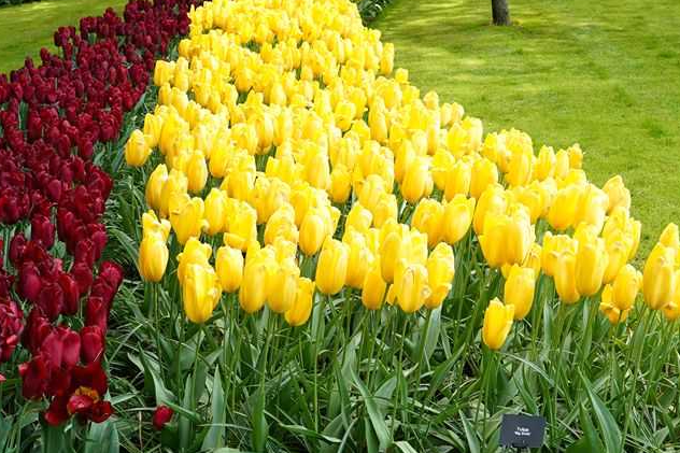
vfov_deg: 17.9
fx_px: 1435
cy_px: 167
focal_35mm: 76
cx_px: 463
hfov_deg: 26.5
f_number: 5
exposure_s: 1/100
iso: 100
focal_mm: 24
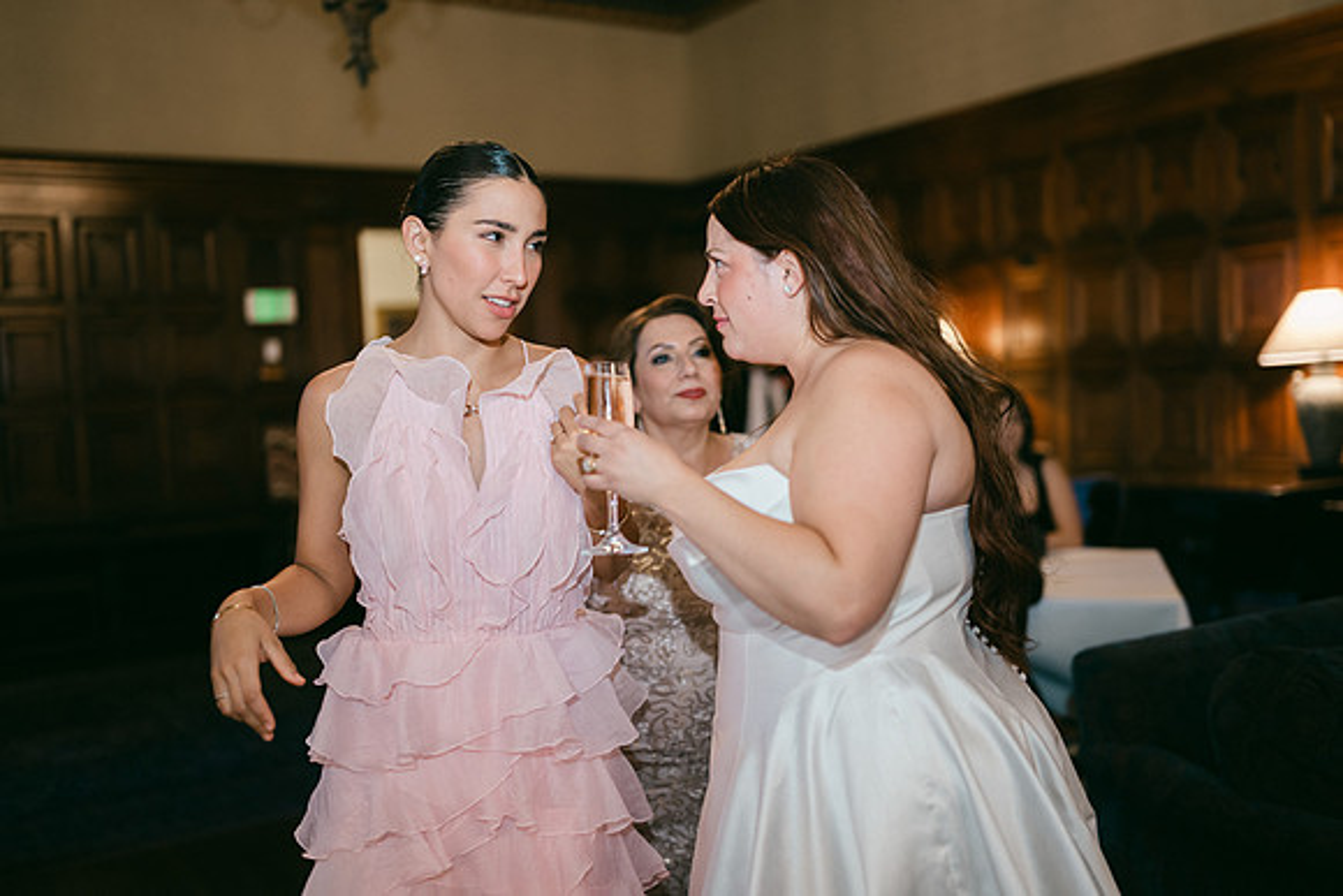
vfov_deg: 37.9
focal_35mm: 35
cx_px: 672
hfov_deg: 54.4
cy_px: 448
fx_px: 1306
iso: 640
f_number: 1.2
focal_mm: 35
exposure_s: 1/125
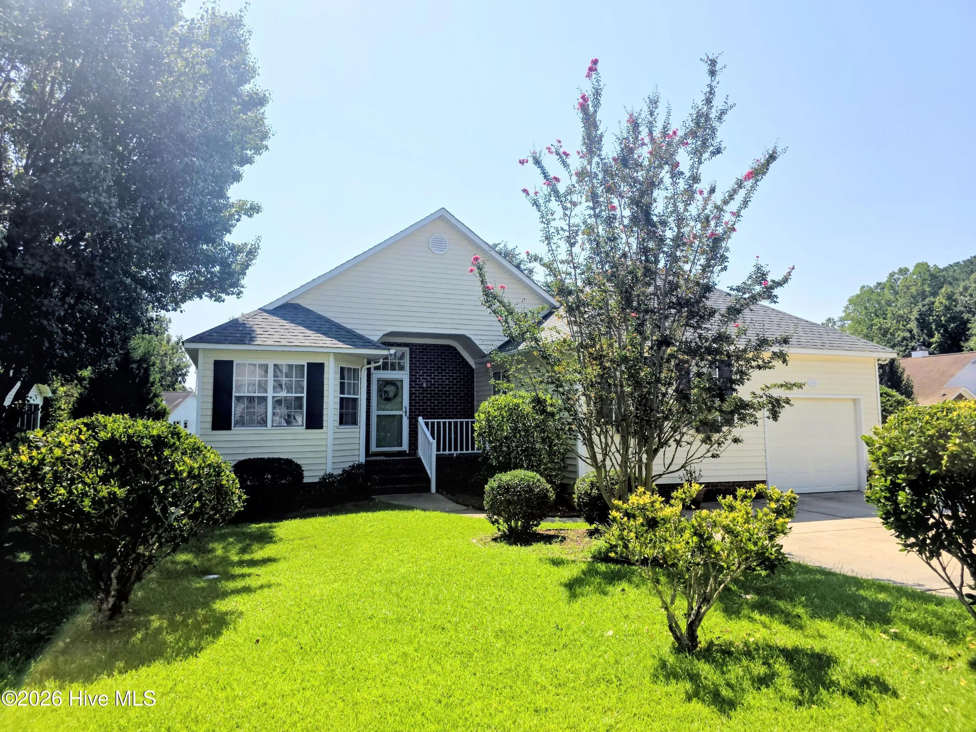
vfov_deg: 58.9
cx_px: 488
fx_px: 648
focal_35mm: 23
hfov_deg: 73.9
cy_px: 366
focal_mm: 6.3
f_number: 1.7
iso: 12
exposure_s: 1/1036
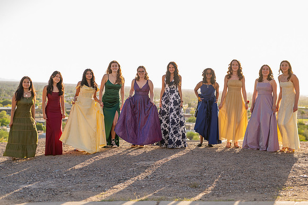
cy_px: 94
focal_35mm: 54
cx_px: 153
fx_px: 463
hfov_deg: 36.8
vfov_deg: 25.0
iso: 100
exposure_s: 1/1000
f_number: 2
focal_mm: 50
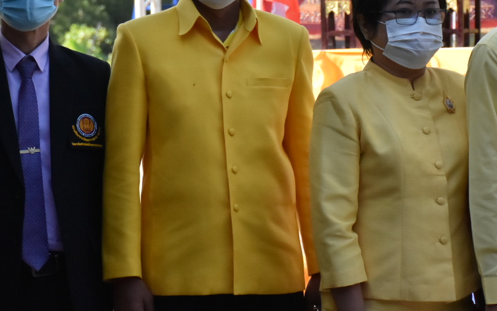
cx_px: 211
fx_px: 2290
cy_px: 80
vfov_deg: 7.8
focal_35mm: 169
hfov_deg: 12.4
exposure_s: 1/3200
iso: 1250
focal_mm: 60
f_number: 5
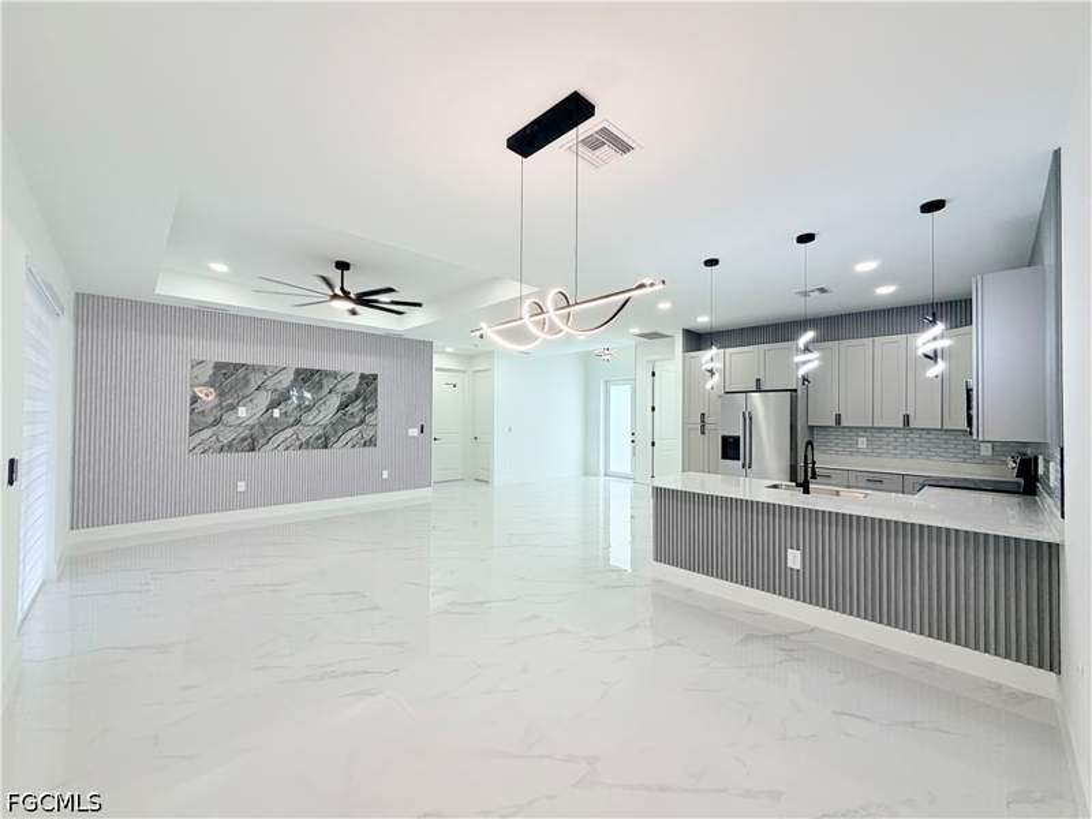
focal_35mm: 14
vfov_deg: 85.7
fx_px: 442
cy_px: 410
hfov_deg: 102.1
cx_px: 546
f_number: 2.2
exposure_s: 1/118
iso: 125
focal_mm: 2.22
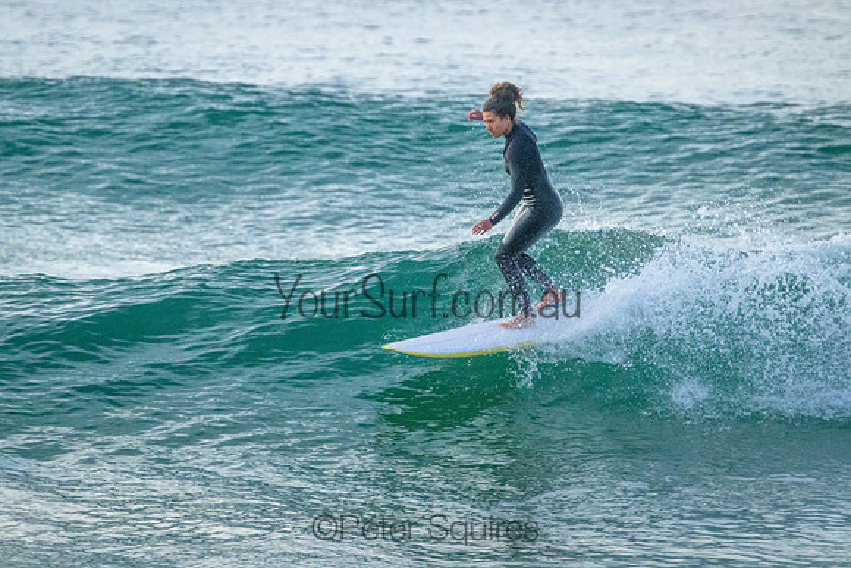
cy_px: 269
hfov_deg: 2.4
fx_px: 19921
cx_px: 405
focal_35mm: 843
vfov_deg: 1.6
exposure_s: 1/1000
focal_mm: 800
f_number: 11
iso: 9000
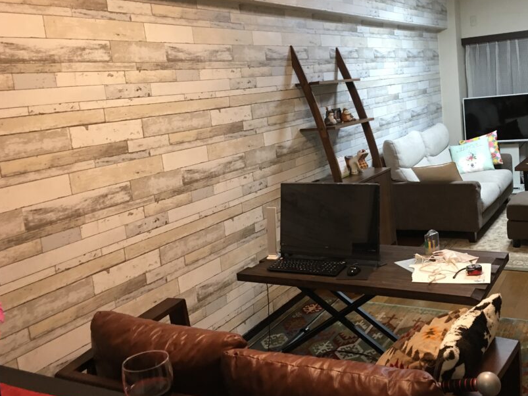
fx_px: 564
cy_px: 170
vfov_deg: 38.6
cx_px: 323
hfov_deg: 49.8
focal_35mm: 37
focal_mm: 4.15
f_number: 2.2
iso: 64
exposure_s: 1/15
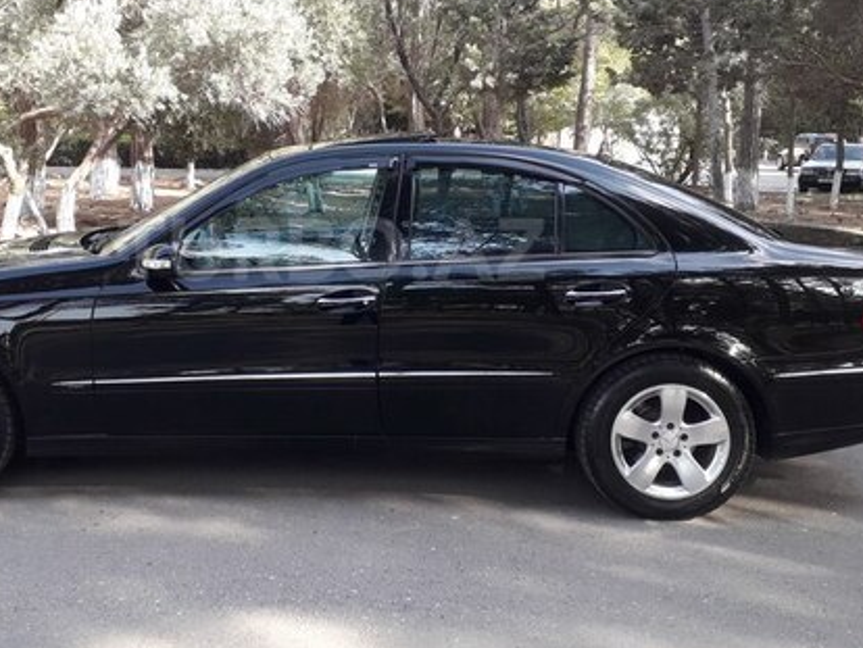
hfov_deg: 43.5
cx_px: 331
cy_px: 249
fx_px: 1073
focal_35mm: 43
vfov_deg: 33.5
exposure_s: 1/160
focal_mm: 3.6
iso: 40
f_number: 1.9
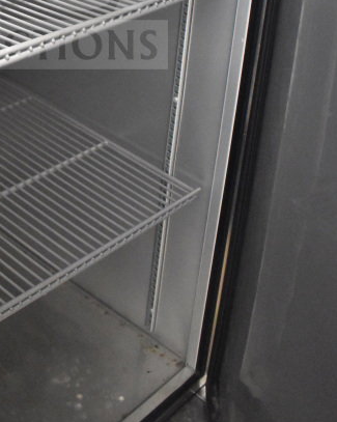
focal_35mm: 57
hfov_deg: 26.0
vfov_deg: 30.4
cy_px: -13
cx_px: 51
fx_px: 711
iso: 8000
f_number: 3.5
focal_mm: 18
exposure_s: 1/30
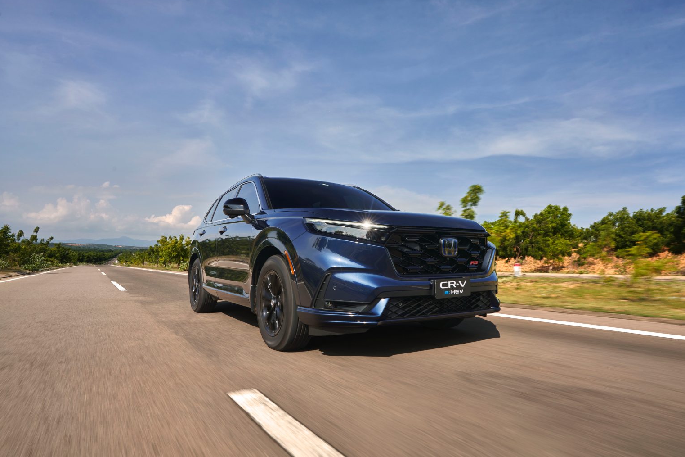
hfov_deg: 81.2
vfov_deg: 59.5
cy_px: 228
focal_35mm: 21
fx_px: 400
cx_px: 358
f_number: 13
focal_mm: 20
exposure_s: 1/60
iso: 200
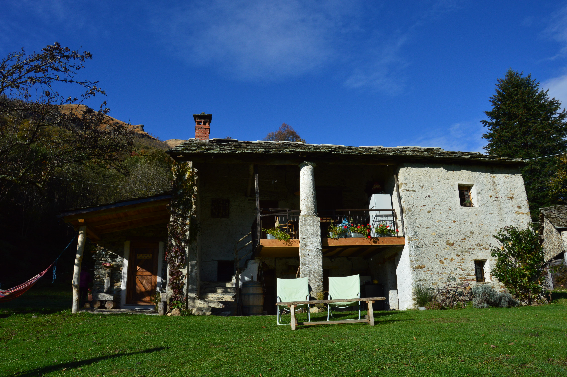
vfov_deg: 47.8
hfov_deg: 67.4
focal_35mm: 27
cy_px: 188
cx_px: 284
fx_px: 425
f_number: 11
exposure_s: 1/500
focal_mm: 18
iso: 280
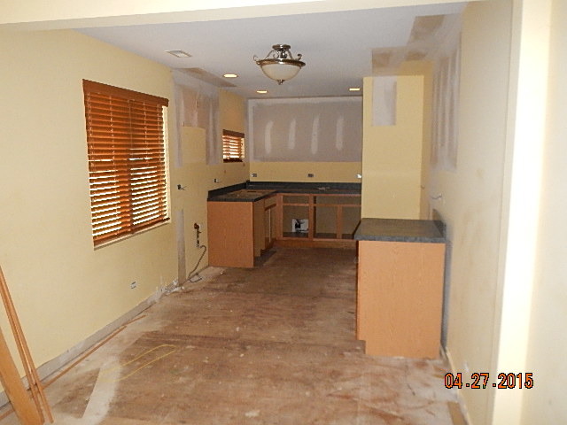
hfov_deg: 63.4
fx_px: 459
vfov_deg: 49.7
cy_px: 212
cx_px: 284
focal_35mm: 28
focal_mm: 5
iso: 720
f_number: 3.9
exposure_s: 1/30
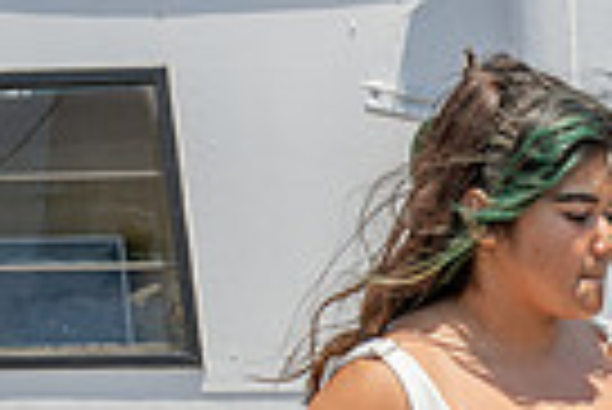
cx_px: 1053
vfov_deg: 9.8
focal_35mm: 130
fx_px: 2212
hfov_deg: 14.2
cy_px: 831
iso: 200
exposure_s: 1/400
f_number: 9
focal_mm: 30.5
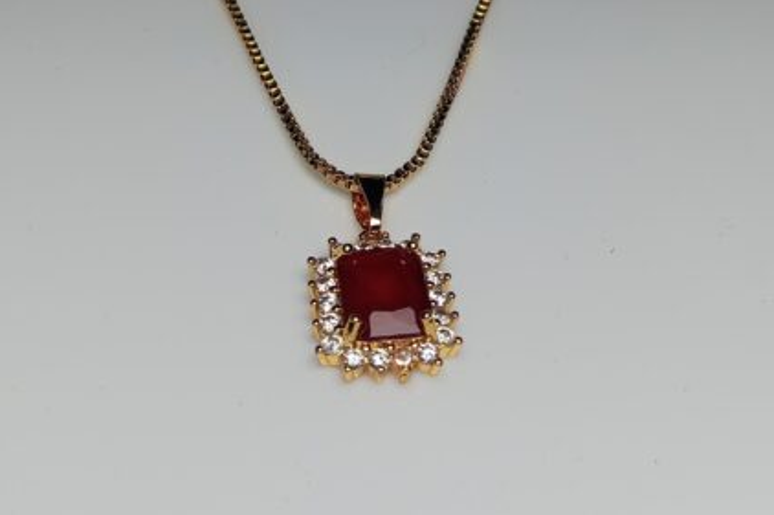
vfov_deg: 20.7
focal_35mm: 65
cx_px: 391
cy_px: 111
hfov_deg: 31.0
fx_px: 1397
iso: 50
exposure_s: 1/121
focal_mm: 3.98
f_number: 1.8
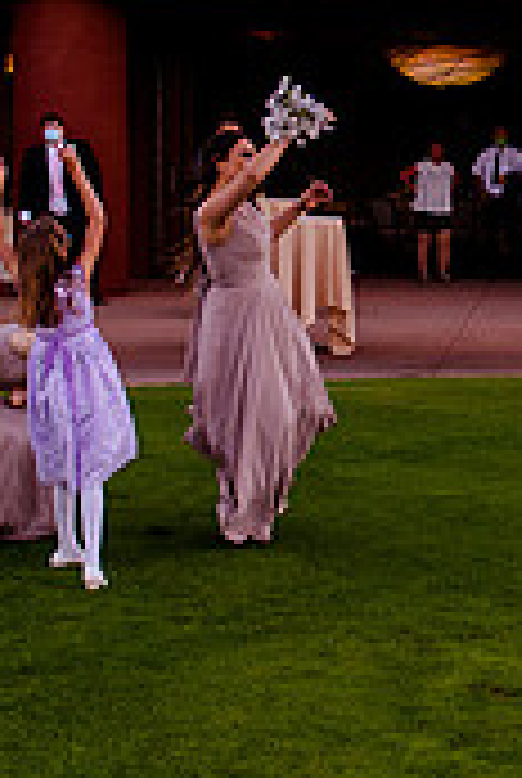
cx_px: 583
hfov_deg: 13.6
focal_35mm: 99
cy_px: 166
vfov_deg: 20.4
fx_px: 2145
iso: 640
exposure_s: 1/320
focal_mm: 24
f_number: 3.2
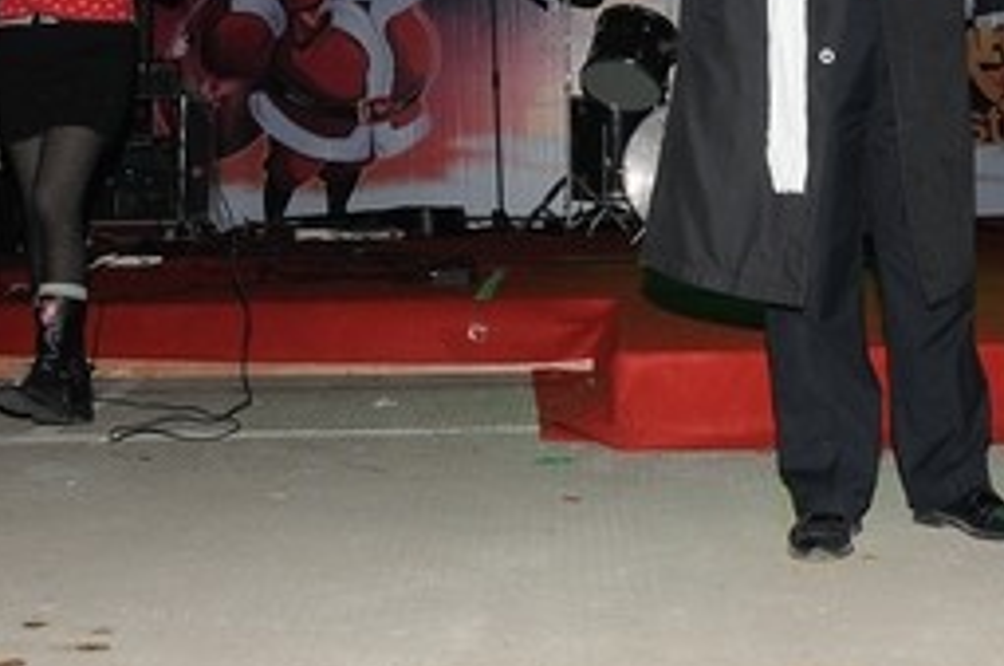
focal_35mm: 66
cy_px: 32
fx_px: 1837
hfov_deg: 30.2
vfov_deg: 20.0
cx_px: 717
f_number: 5
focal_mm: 16
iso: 320
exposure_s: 1/125
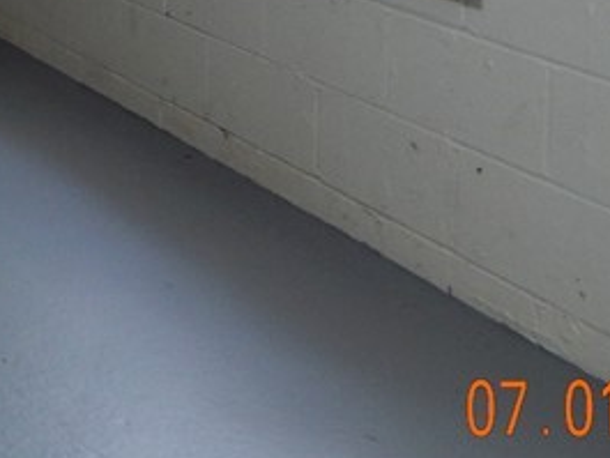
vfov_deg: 15.6
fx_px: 1499
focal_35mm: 85
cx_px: -209
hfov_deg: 20.7
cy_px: -292
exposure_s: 1/30
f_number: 3
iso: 200
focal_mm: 4
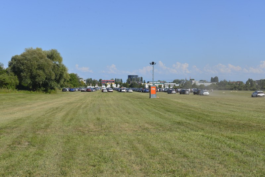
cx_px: 132
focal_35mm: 70
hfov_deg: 28.8
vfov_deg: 19.4
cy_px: 88
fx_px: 515
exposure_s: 1/250
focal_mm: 70
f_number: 11
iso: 125
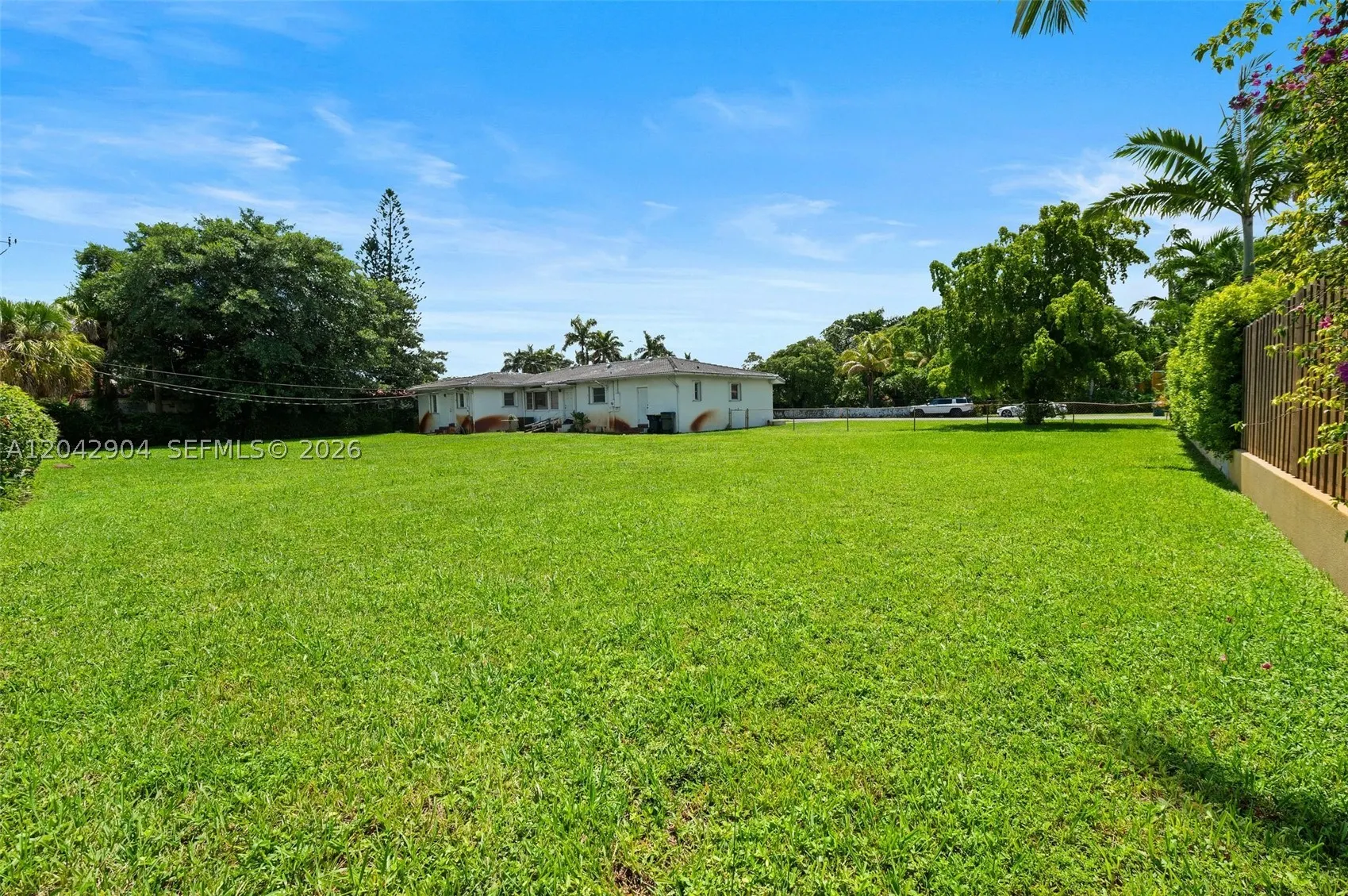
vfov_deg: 81.1
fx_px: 524
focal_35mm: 14
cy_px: 448
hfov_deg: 104.3
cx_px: 674
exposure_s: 1/160
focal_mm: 14
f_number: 8
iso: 200
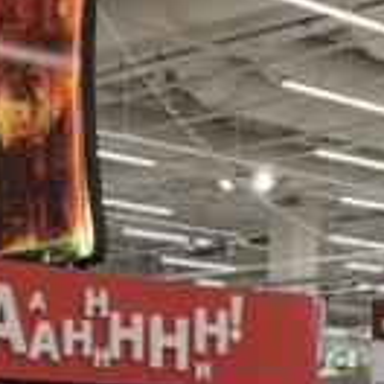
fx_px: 1644
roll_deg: +0.1
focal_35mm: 131
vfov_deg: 12.5
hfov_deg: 13.3
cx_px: 77
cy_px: 620
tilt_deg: -4.6
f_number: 1.6
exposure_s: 1/100
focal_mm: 4.2
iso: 125
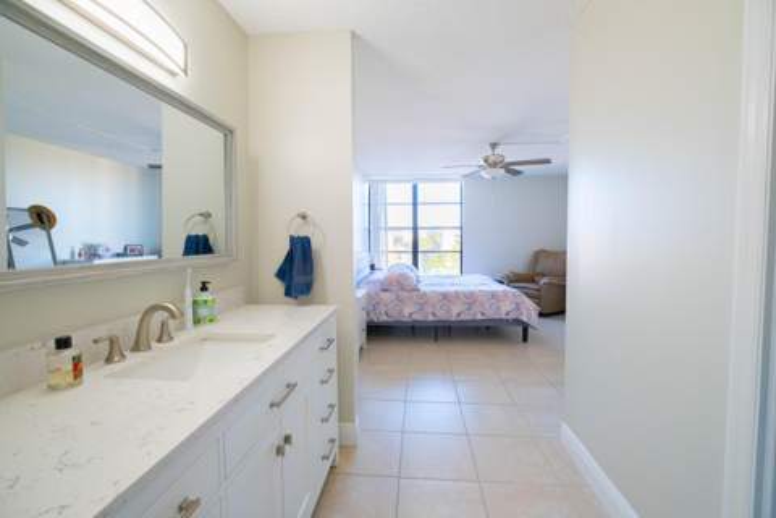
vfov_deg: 73.7
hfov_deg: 96.7
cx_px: 388
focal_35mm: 16
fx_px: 345
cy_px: 259
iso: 320
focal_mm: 10.5
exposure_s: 1/125
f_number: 5
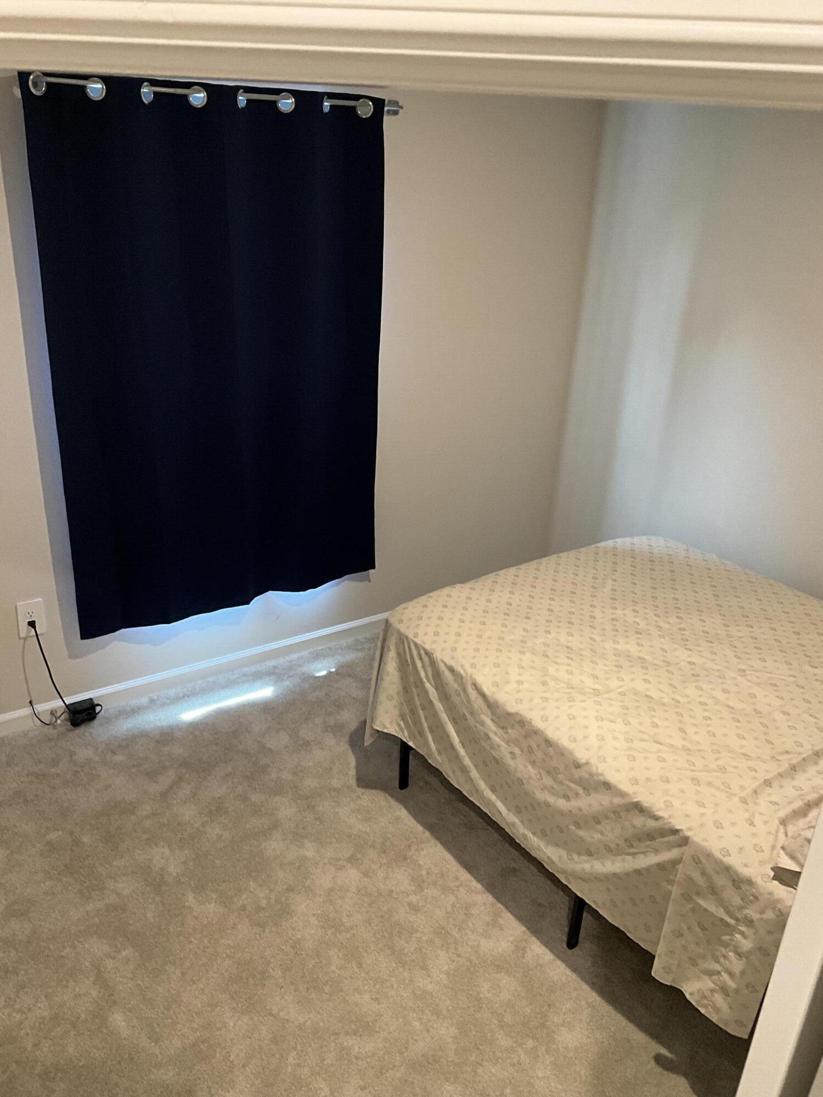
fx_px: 919
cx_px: 412
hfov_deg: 48.2
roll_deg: -3.1
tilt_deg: -25.0
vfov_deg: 61.7
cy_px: 548
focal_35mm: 29
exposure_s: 1/60
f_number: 1.8
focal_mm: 3
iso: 200
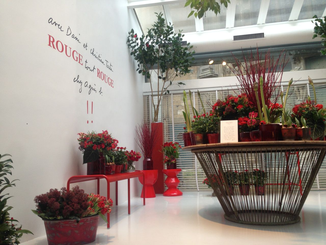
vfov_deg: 42.9
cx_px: 163
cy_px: 122
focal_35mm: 33
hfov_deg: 55.4
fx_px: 311
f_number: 2.4
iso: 50
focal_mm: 4.12
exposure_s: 1/40
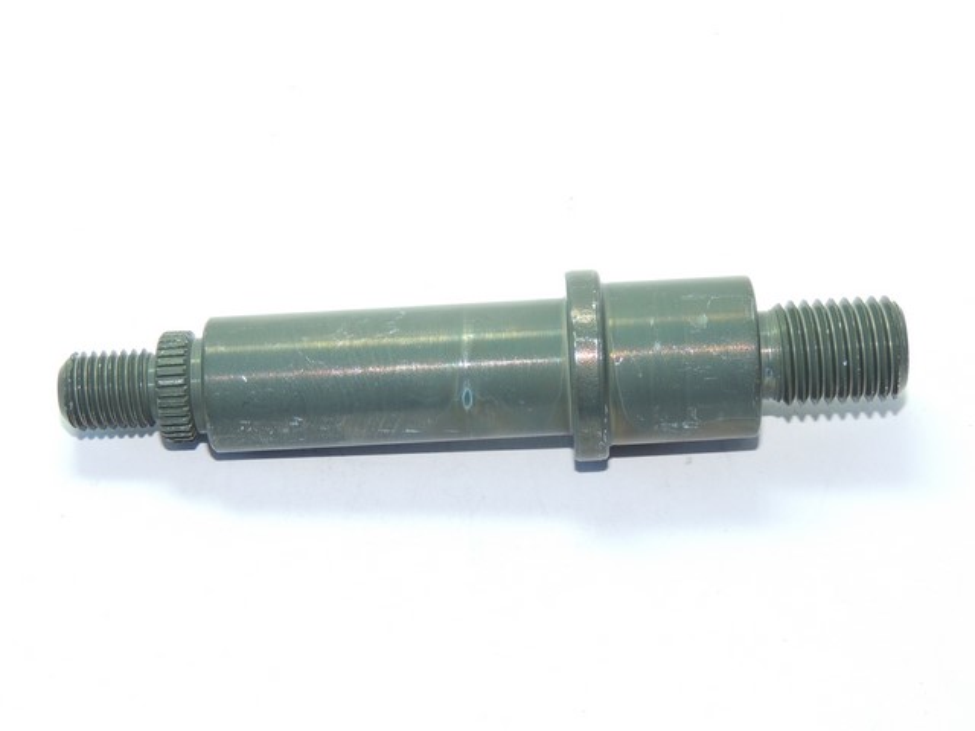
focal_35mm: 70
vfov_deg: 21.0
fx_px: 1972
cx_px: 488
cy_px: 366
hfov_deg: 27.8
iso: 100
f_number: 3.9
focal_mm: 12.4
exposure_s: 1/60
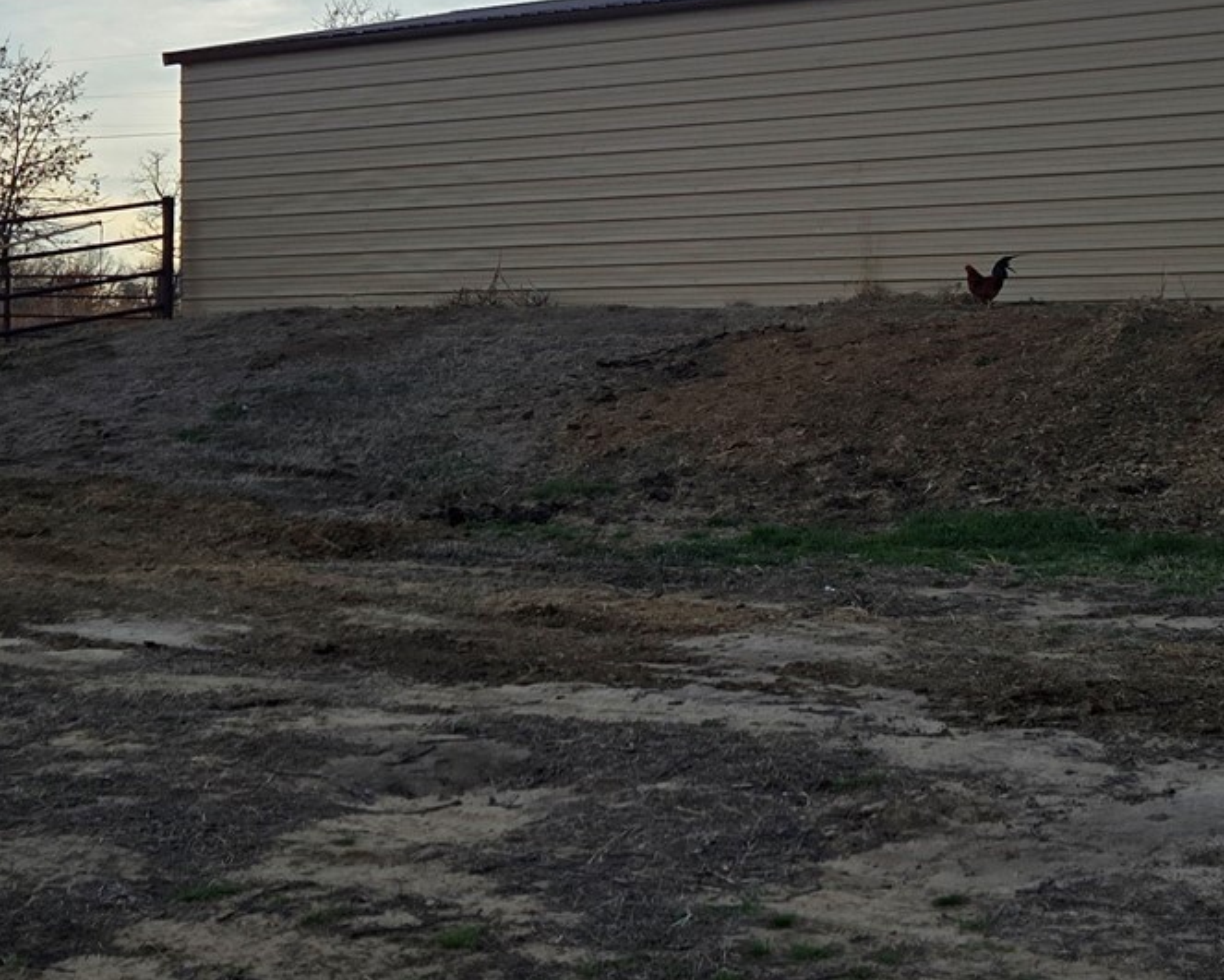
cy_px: 334
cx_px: 901
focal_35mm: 65
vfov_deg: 23.4
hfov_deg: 28.7
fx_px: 2356
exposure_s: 1/1321
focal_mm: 5.4
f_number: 1.8
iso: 25
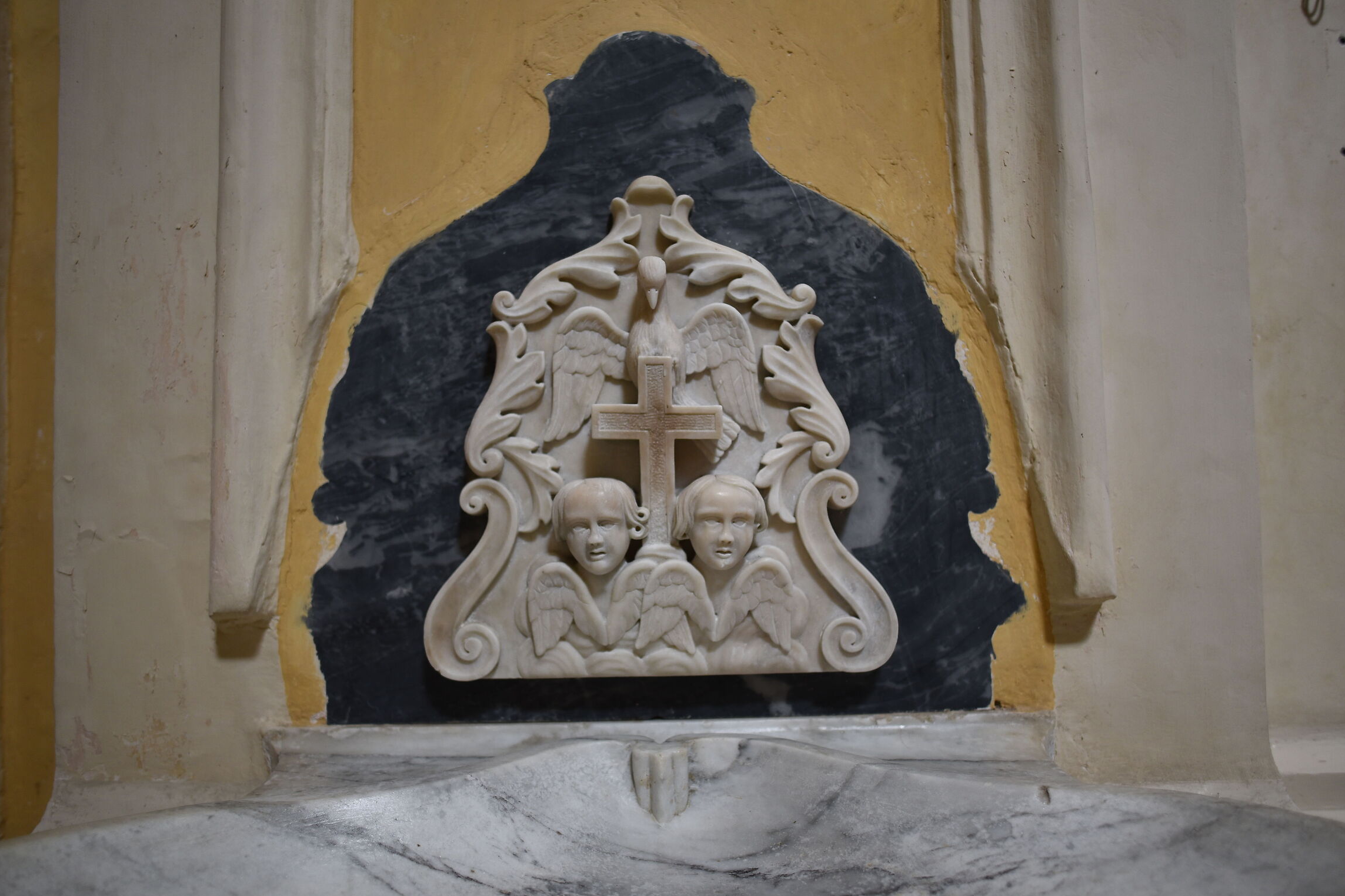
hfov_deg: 81.2
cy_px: 433
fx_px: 784
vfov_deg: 59.5
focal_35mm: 21
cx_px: 658
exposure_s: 1/350
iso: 500
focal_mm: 20
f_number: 1.8
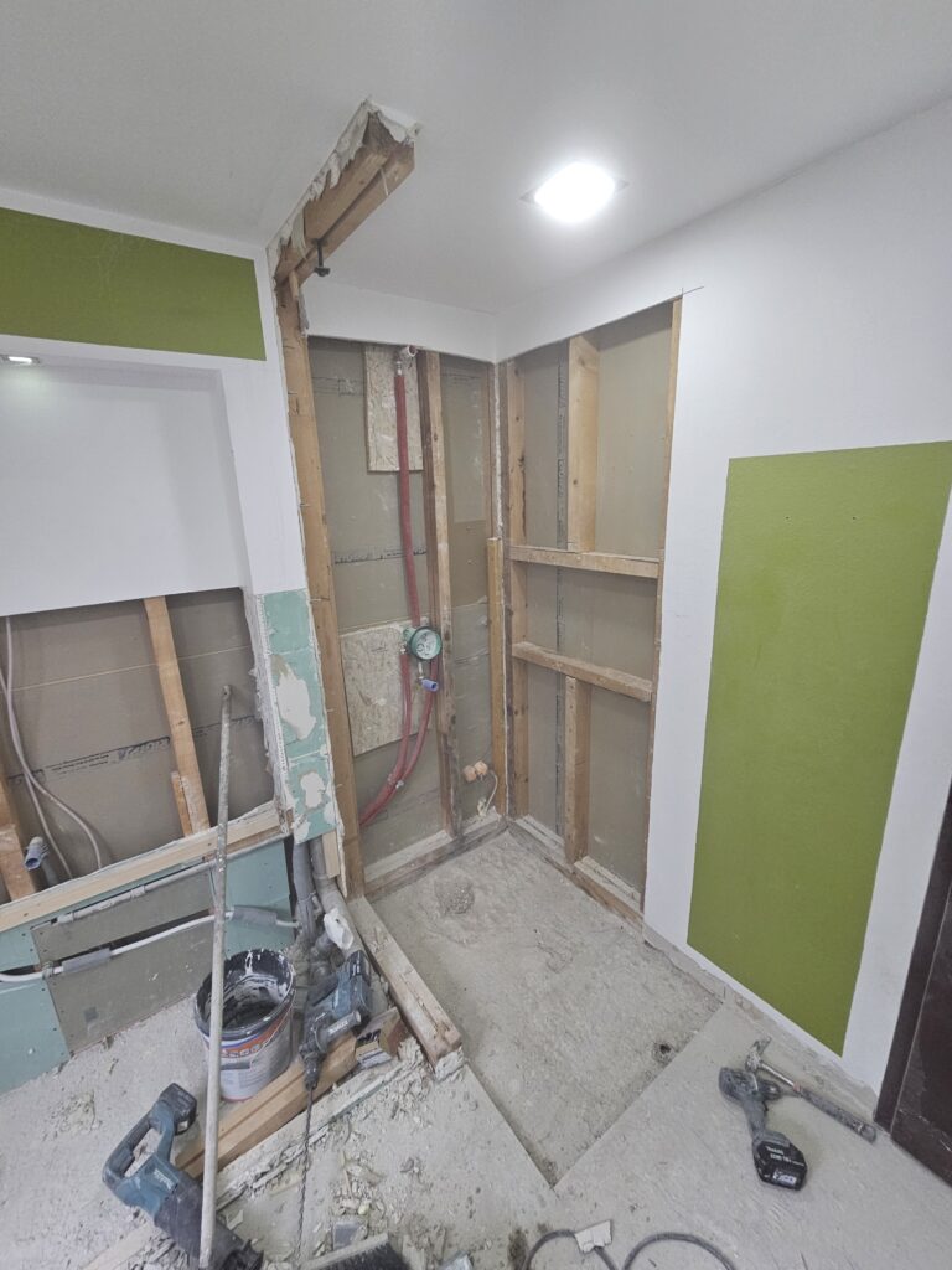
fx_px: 477
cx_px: 476
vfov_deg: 106.2
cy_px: 635
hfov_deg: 89.9
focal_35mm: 13
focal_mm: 2.2
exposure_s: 1/71
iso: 250
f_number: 2.2
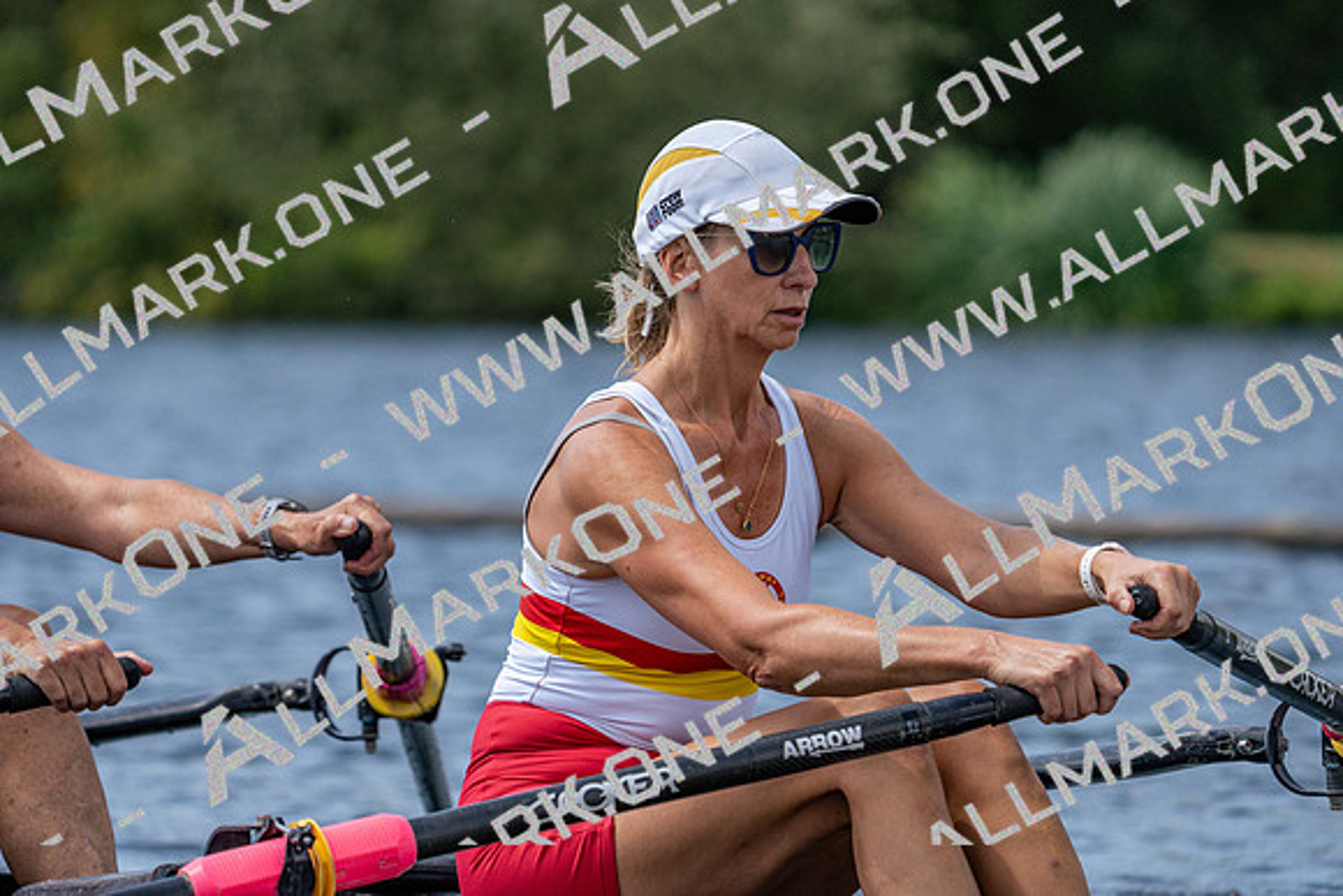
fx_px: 11119
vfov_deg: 4.6
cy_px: 448
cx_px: 672
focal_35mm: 298
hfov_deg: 6.9
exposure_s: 1/2000
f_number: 5.6
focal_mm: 298
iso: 400
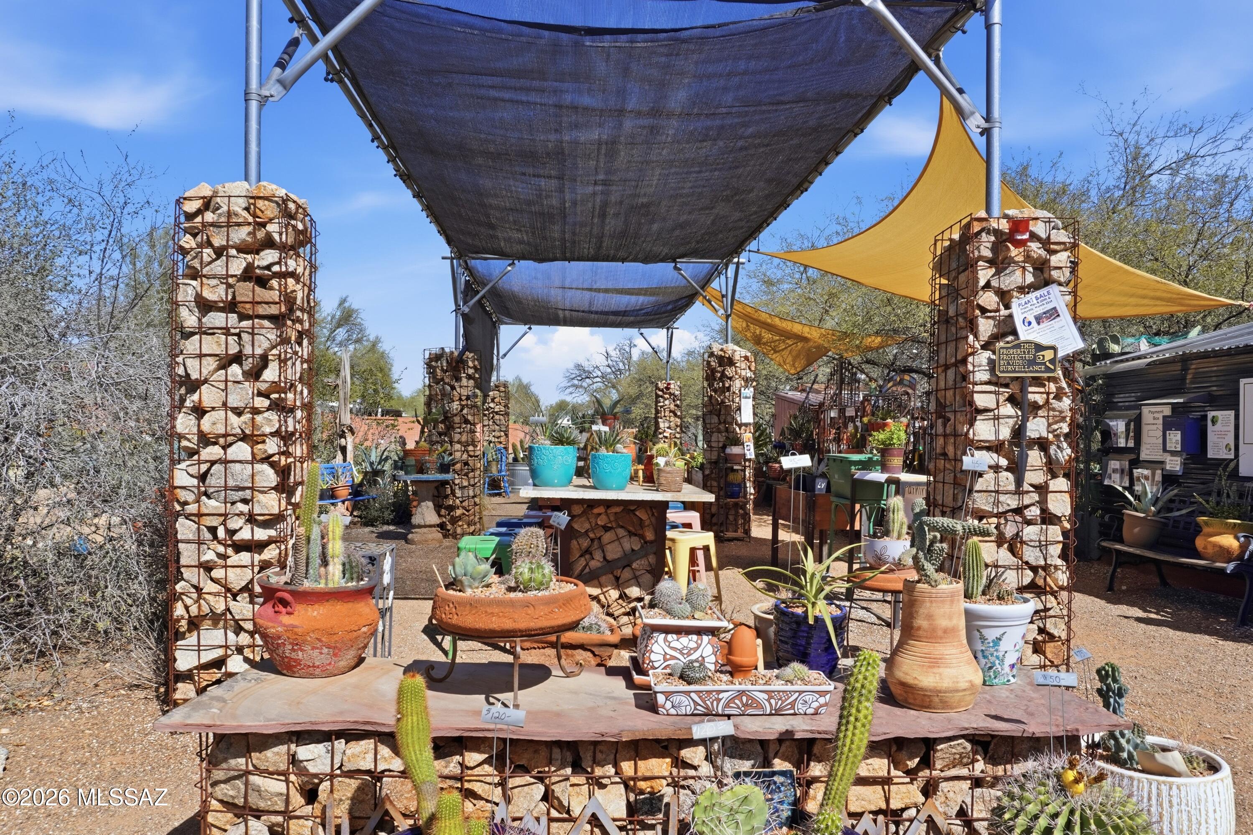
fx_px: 835
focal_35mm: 24
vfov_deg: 53.1
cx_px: 626
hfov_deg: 73.7
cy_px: 418
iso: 250
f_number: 10
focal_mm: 16
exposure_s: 1/800
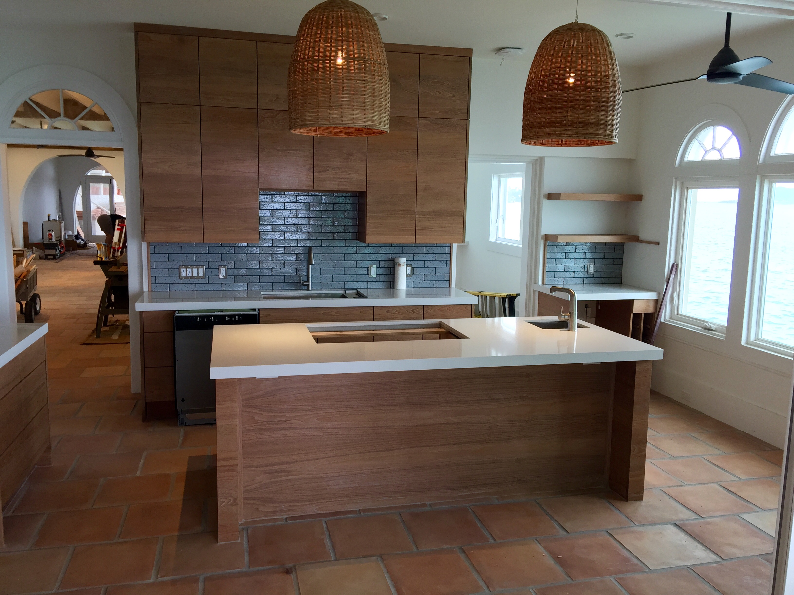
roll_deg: -3.1
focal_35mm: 29
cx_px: 397
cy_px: 298
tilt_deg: -8.7
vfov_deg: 48.2
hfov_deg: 61.7
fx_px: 665
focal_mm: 4.15
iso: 32
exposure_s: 1/40
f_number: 2.2
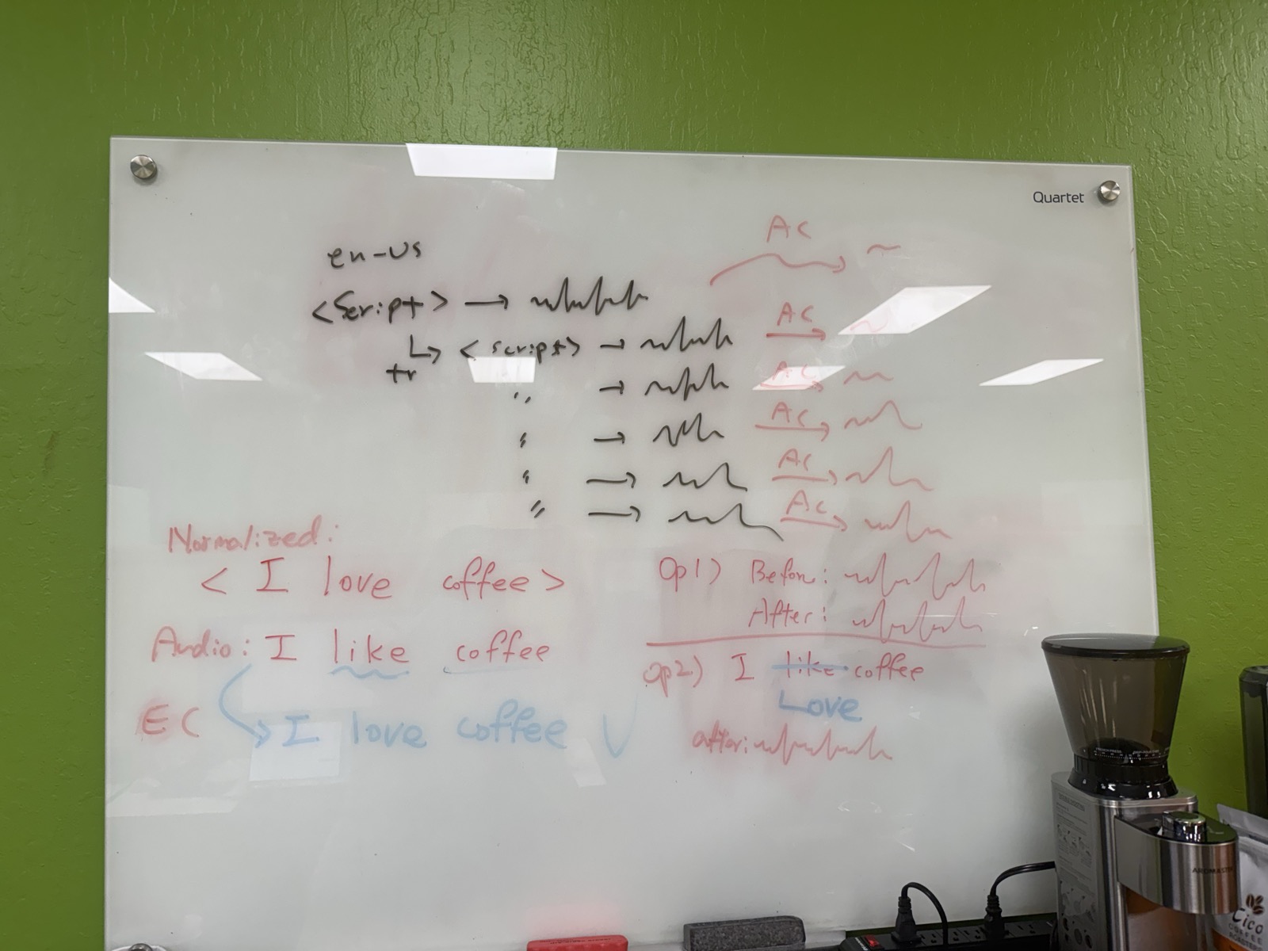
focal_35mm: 24
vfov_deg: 56.8
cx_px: 634
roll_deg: +2.1
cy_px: 476
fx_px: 879
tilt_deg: +3.9
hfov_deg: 71.6
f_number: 1.78
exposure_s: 1/120
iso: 100
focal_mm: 6.76
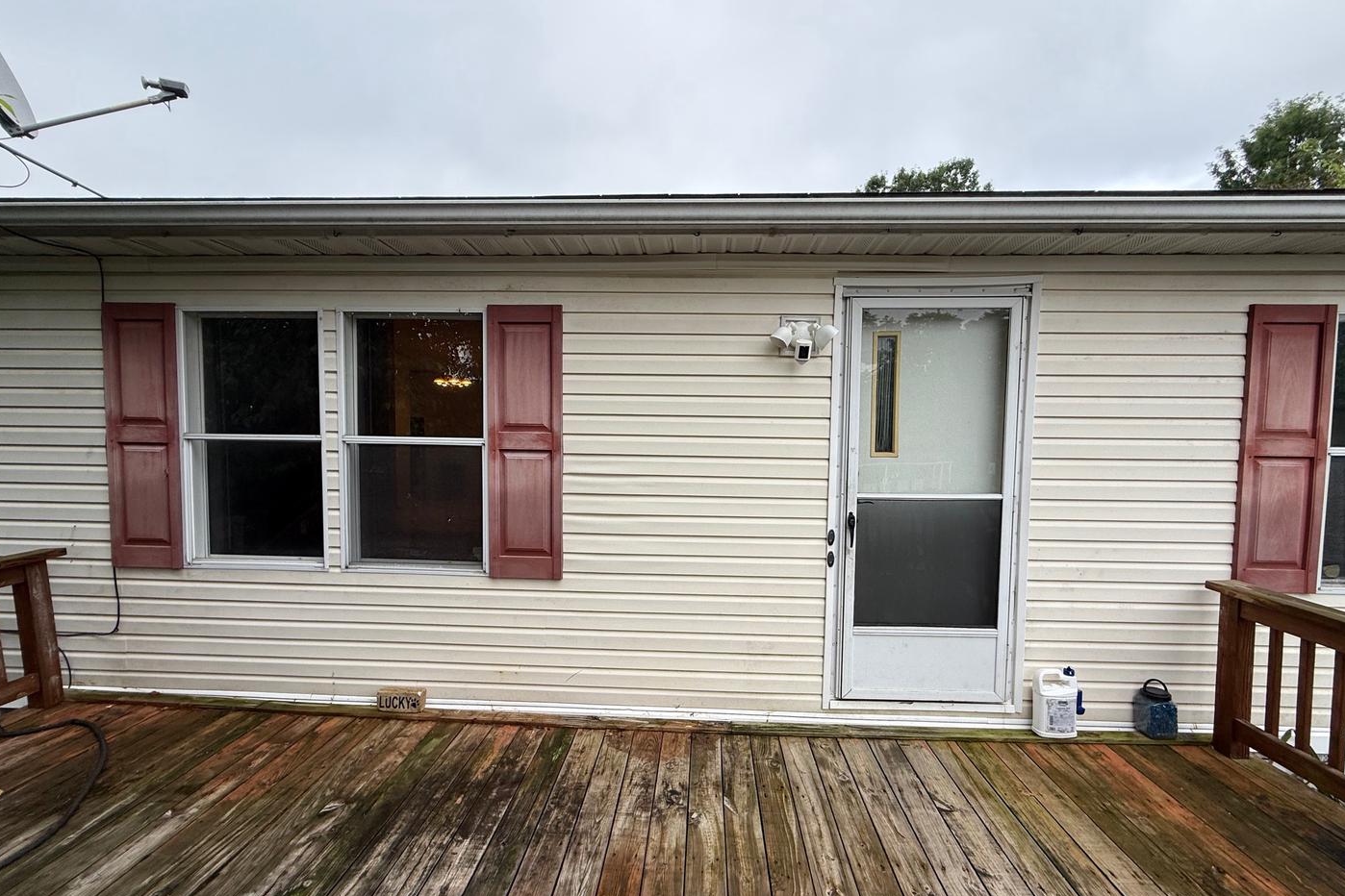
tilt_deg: -1.7
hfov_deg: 100.4
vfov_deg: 77.3
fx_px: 560
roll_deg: -0.9
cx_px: 686
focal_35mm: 15
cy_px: 458
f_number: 2.2
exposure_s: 1/315
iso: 50
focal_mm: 2.22
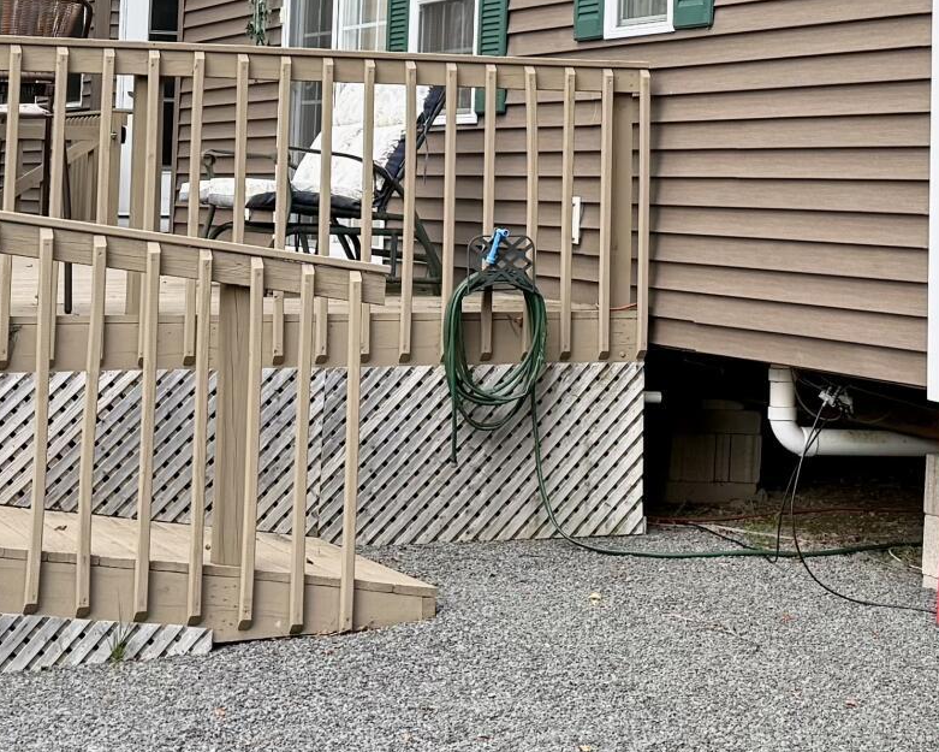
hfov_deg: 21.2
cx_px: 624
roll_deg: -1.4
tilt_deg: +5.5
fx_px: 2501
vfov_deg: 16.6
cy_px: -57
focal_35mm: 90
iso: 100
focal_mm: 6.76
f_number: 1.78
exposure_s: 1/440
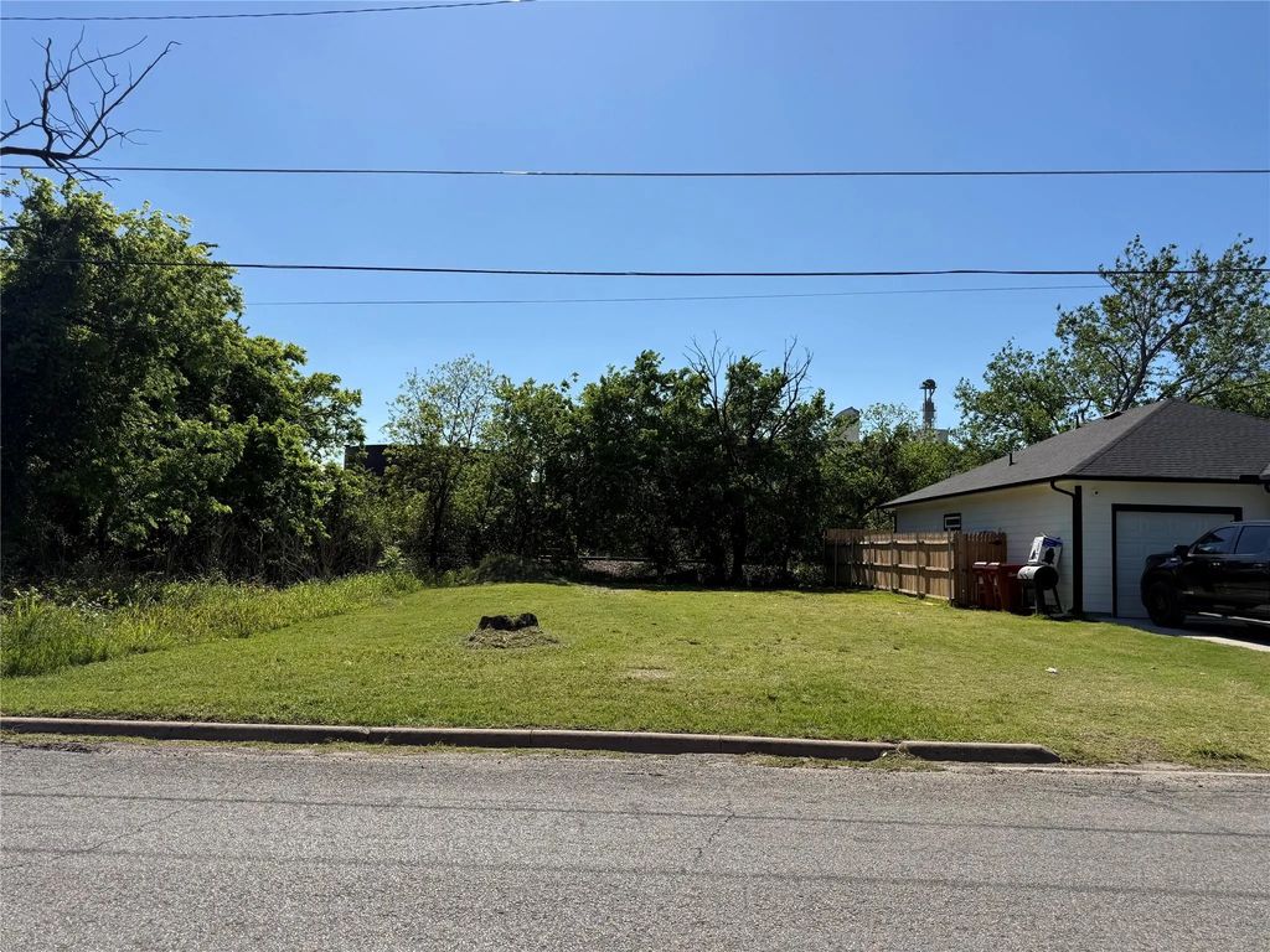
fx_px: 881
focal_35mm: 24
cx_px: 635
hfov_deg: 71.6
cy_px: 476
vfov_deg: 56.8
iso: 80
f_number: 1.78
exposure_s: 1/6711
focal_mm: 6.76
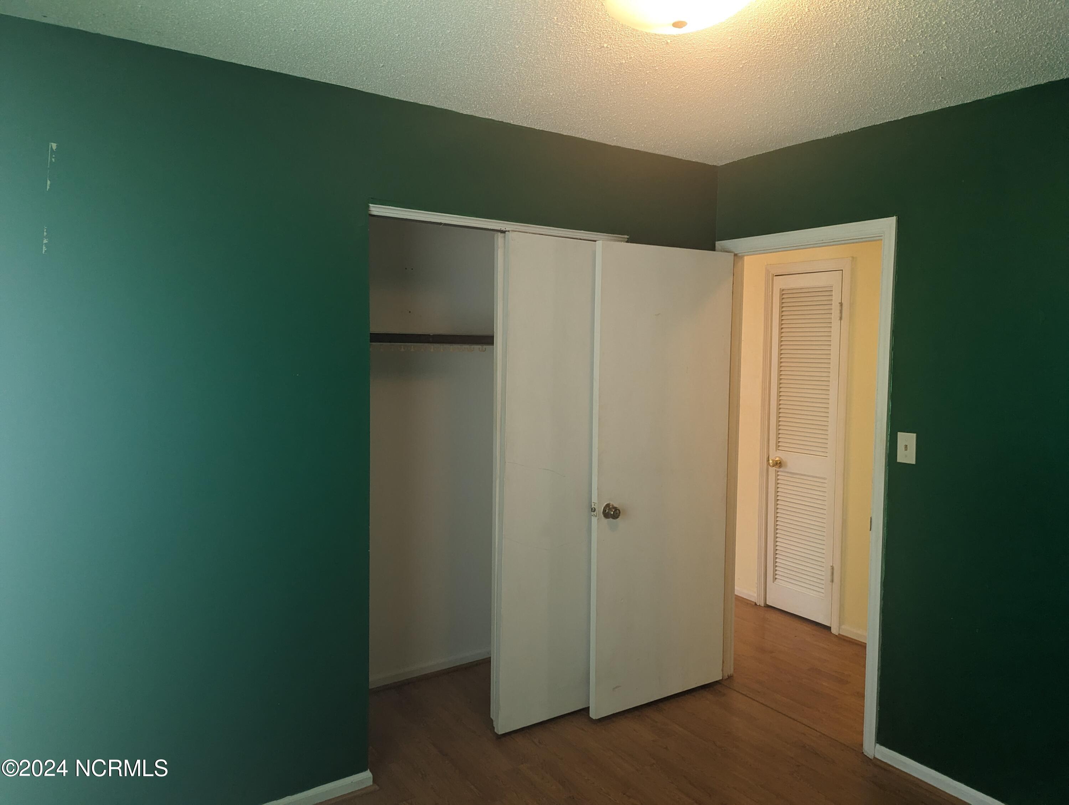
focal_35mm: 24
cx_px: 534
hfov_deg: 71.5
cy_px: 402
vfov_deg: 56.9
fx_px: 742
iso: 211
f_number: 1.85
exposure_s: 1/50.5
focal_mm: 6.81
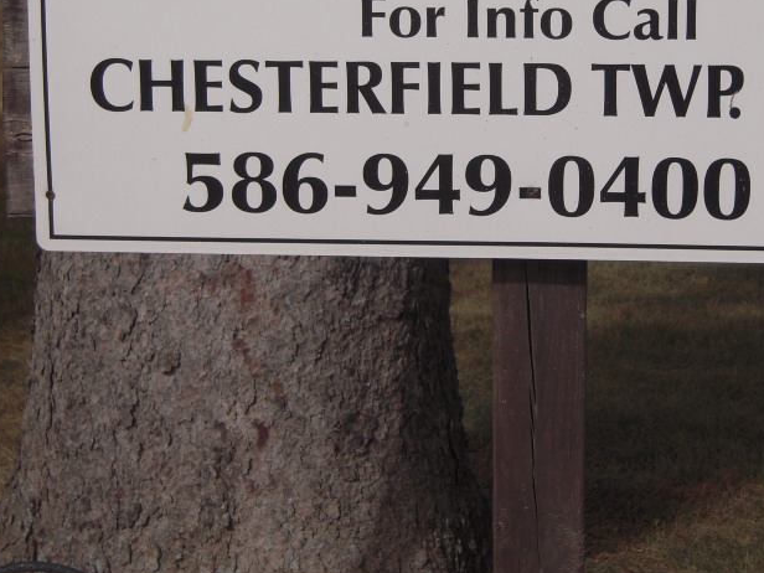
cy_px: 131
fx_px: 2163
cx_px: 499
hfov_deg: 20.0
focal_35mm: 98
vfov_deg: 15.0
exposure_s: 1/320
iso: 100
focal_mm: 10.5
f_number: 7.7
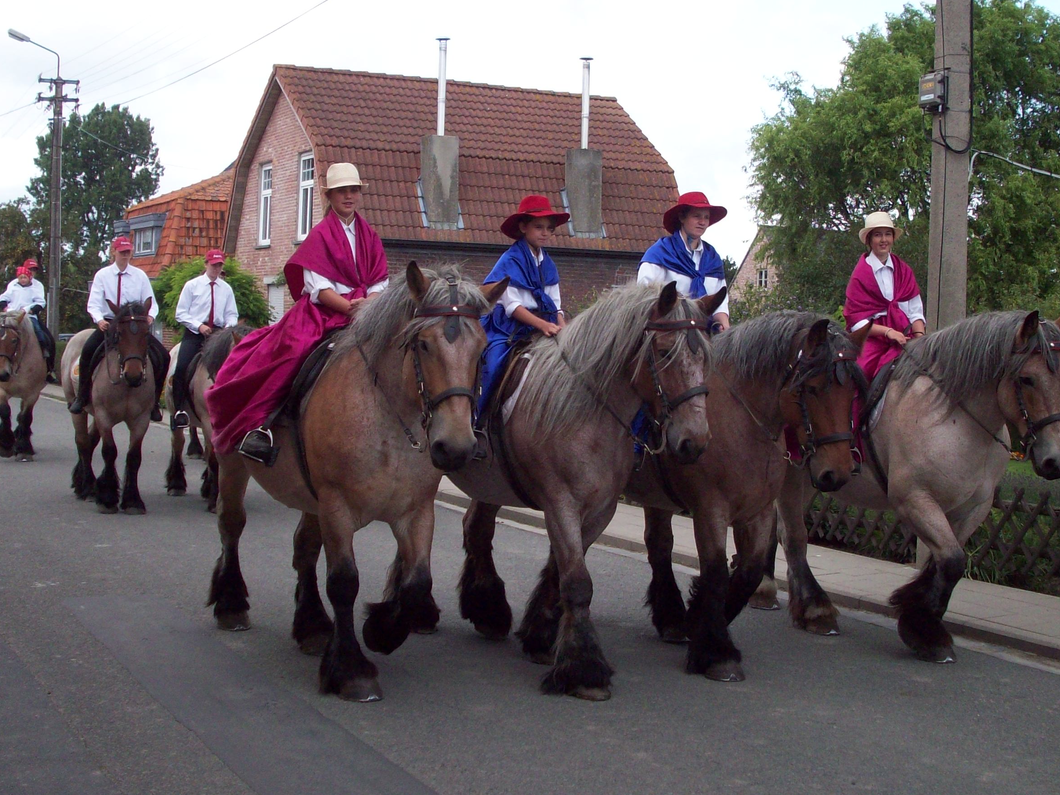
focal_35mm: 52
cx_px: 563
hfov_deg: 36.8
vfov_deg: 28.0
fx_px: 1592
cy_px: 375
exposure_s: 1/541
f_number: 2.8
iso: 80
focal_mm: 6.2
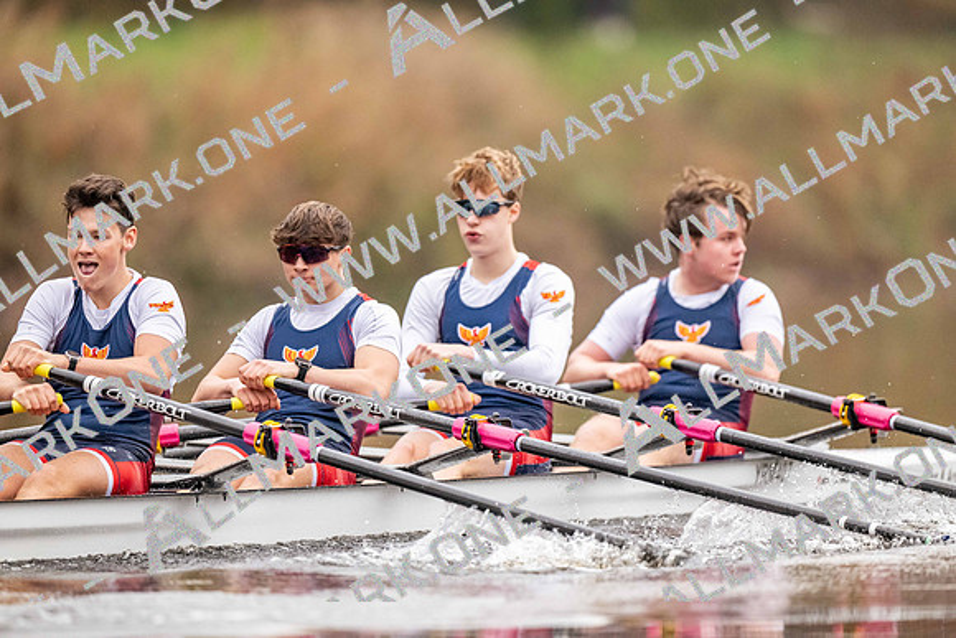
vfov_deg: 2.3
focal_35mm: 600
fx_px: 15936
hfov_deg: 3.4
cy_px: 319
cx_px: 478
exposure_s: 1/2500
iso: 4500
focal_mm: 600
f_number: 4
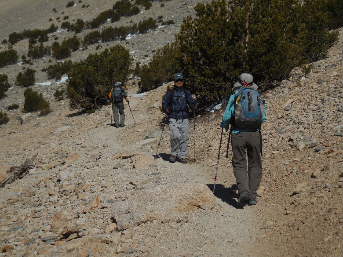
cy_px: 128
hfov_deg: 31.7
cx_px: 172
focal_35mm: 61
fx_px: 604
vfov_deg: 24.0
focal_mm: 11
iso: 125
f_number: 9
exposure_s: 1/640
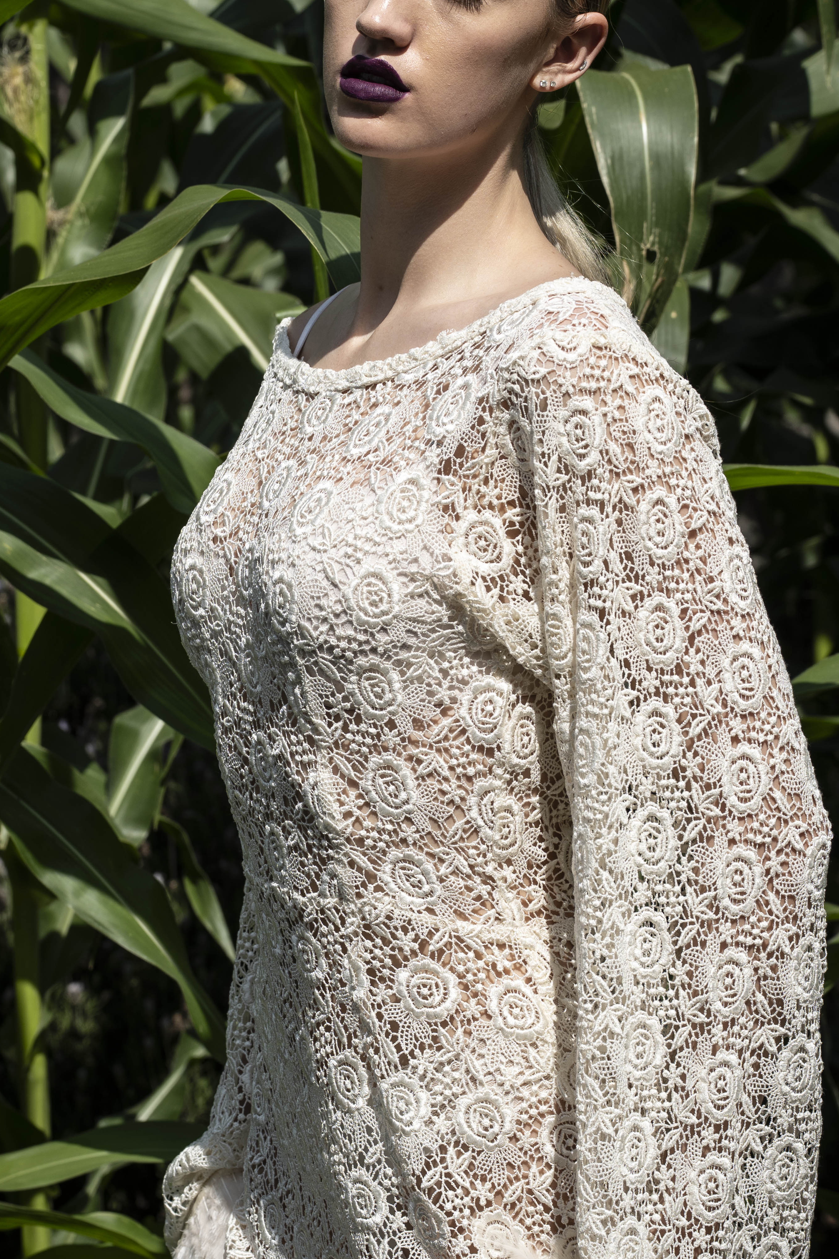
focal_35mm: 125
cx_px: 358
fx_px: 4370
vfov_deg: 16.4
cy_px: 452
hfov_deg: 11.0
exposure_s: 1/640
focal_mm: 72
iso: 50
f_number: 6.3
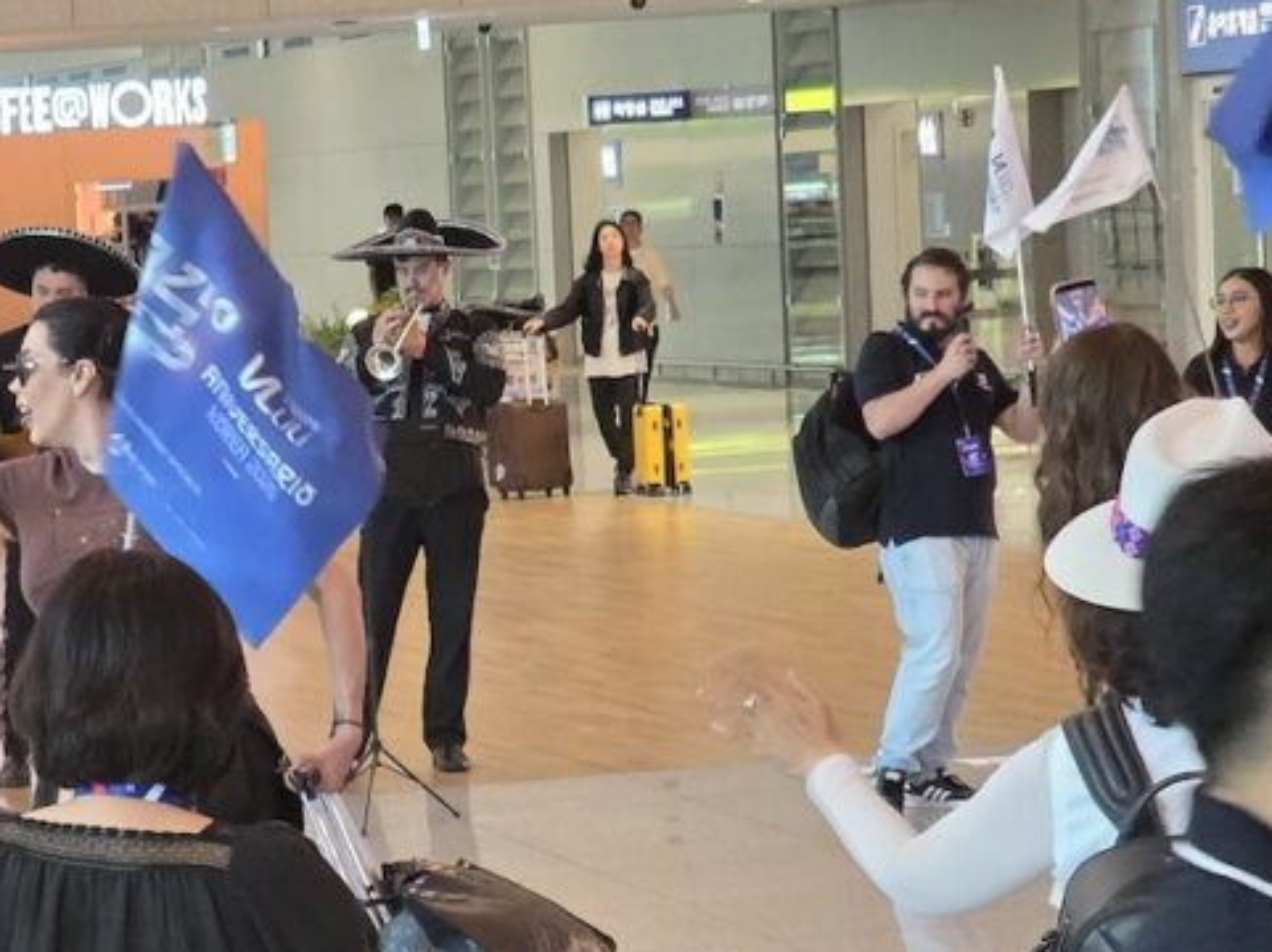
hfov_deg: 13.3
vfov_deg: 10.0
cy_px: 820
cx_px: 61
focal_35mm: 147
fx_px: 5398
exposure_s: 1/120
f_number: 2.4
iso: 320
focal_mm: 7.9
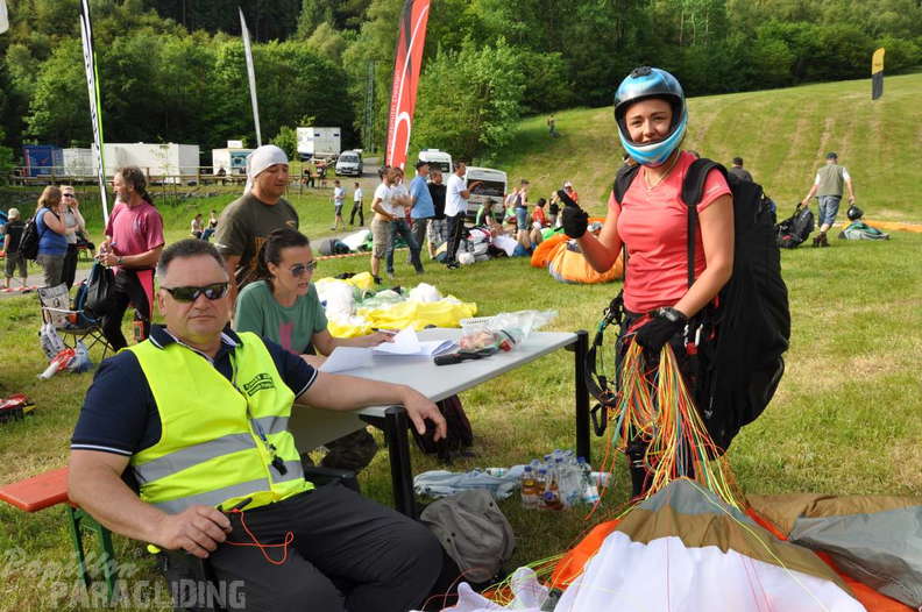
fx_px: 691
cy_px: 306
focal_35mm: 27
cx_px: 461
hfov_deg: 67.4
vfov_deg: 47.8
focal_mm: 18
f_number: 11
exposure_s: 1/125
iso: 200
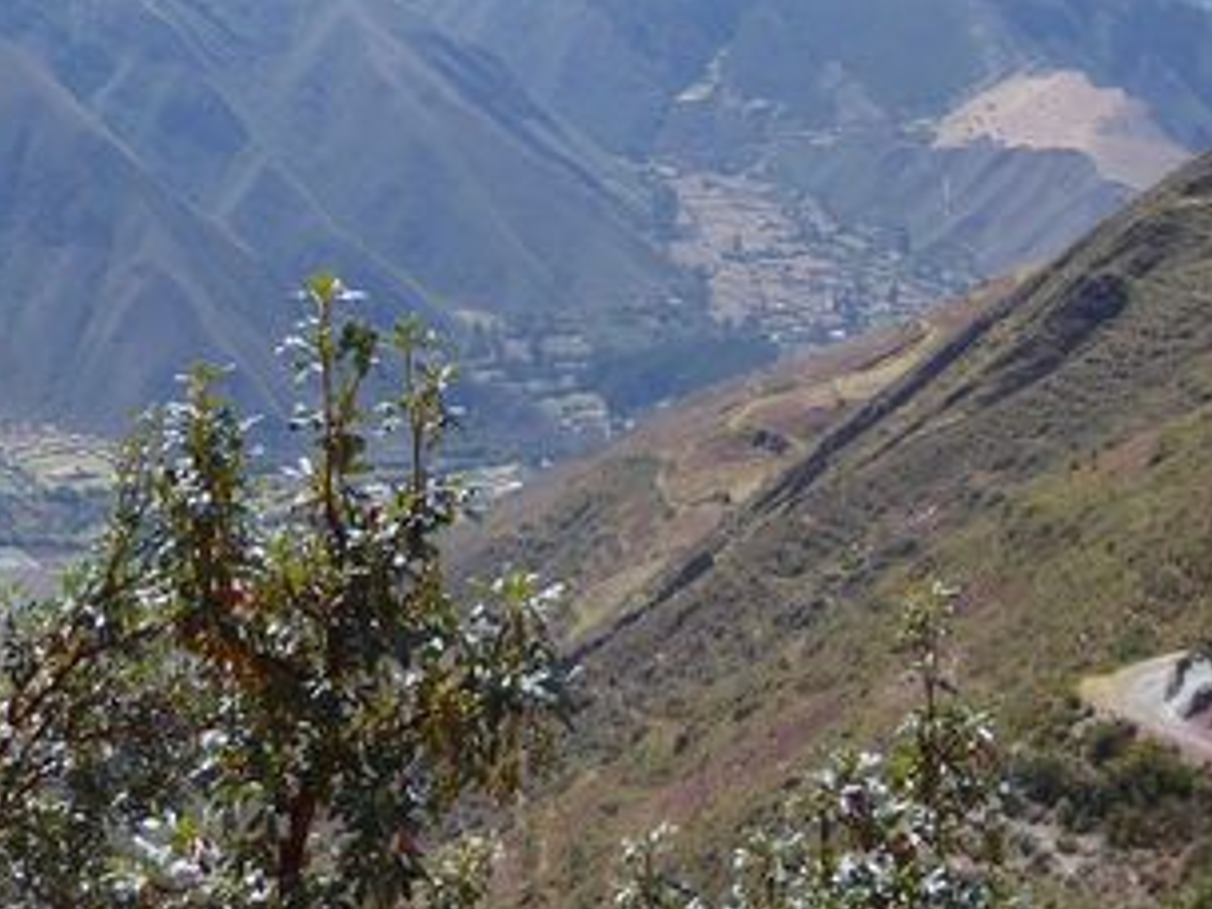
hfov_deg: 15.3
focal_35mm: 129
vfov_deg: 11.4
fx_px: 4517
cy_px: 136
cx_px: 395
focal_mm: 8.4
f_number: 4
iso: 80
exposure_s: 1/400
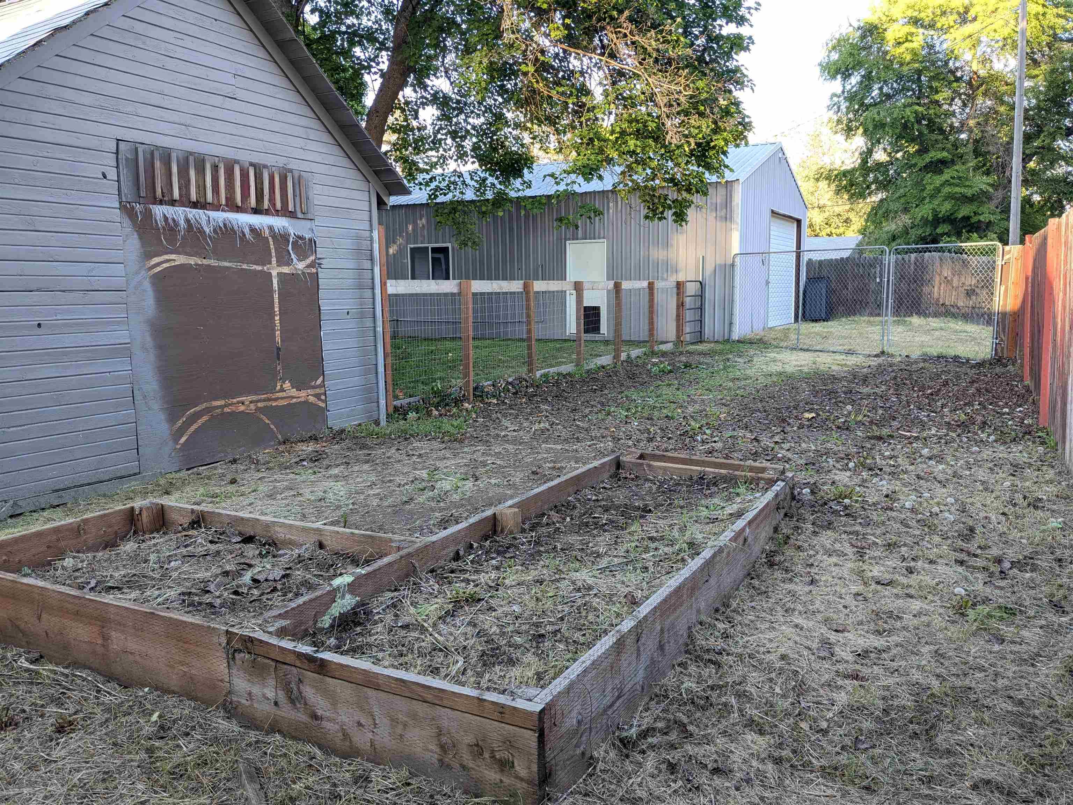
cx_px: 536
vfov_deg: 51.4
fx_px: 837
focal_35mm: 27
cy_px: 402
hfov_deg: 65.3
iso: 56
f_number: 1.73
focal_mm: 4.38
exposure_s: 1/124
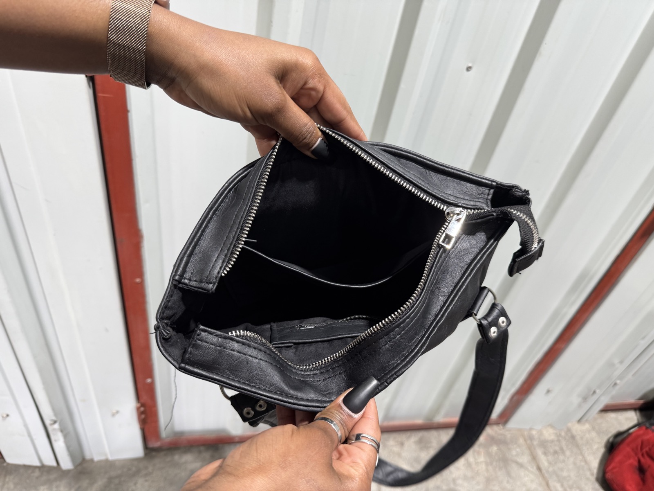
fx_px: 453
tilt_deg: -39.4
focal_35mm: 24
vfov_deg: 56.8
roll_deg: -12.6
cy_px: 246
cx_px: 327
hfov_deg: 71.6
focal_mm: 6.76
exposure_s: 1/50
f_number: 1.78
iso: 160
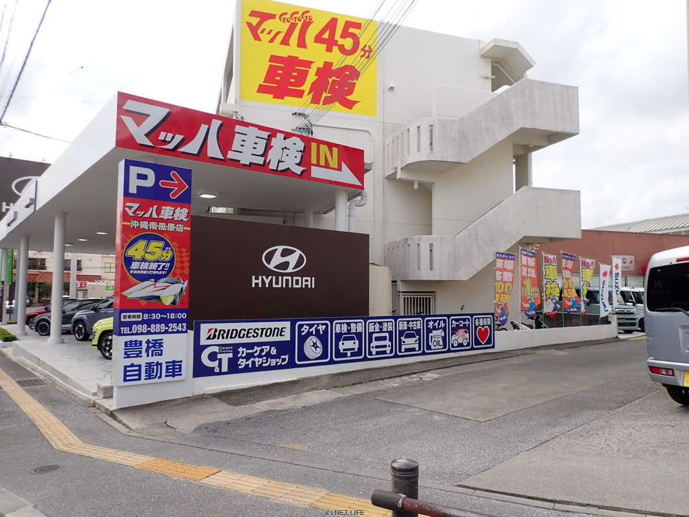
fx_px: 498
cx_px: 344
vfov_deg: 54.9
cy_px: 258
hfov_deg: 69.4
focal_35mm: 25
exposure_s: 1/1000
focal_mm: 4.5
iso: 100
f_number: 2.8
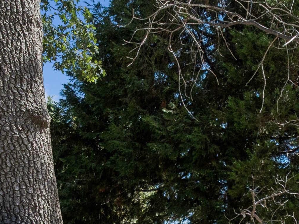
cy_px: 364
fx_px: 734
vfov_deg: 15.6
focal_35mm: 85
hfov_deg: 22.5
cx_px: 268
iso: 150
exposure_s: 1/100
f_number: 2.8
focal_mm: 12.3
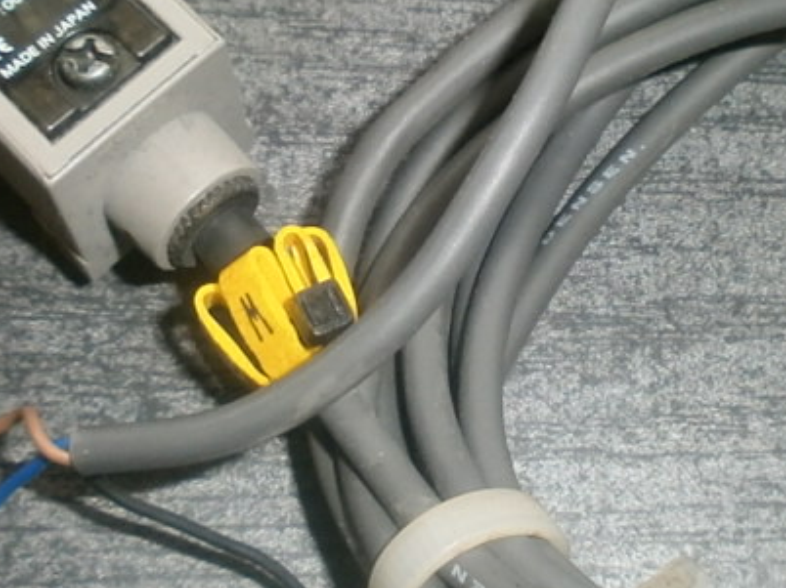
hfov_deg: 22.7
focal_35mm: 86
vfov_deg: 17.1
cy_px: 184
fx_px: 1952
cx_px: 469
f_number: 2.9
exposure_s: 1/30
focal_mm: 4.8
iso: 125
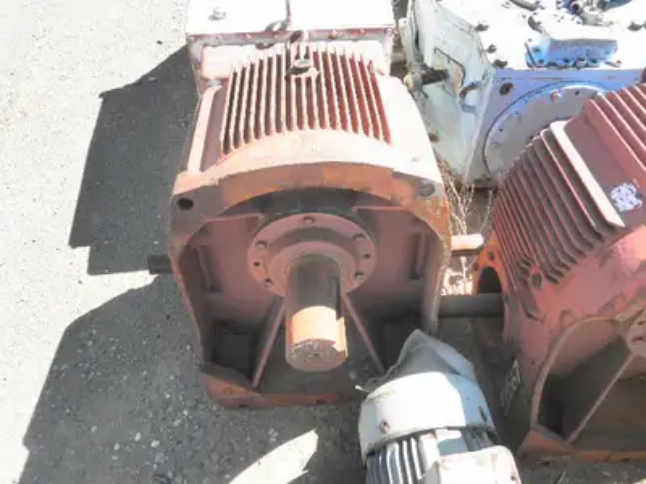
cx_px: 323
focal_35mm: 28
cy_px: 242
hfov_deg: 63.4
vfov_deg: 49.7
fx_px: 523
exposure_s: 1/250
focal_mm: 5
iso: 64
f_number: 3
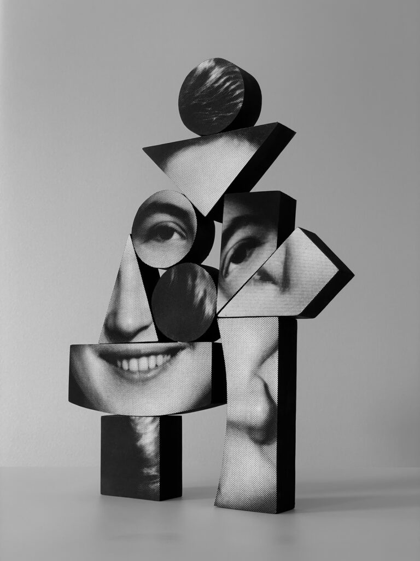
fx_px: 841
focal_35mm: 52
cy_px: 280
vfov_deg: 36.8
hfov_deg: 28.0
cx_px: 210
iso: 50
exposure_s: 1/99
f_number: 2
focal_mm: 6
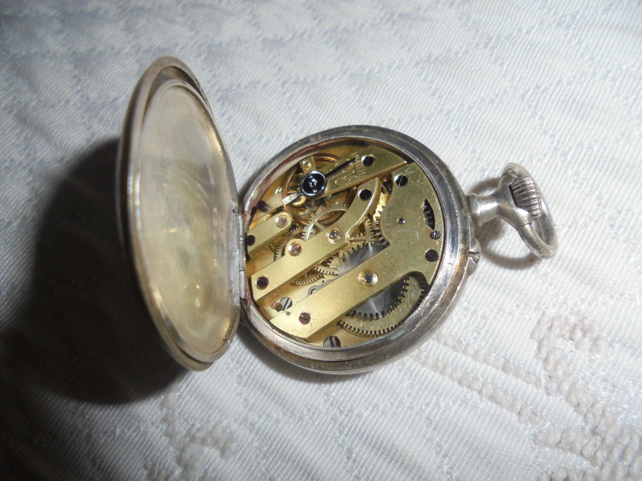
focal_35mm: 26
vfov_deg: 53.1
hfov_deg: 67.3
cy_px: 240
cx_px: 321
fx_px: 482
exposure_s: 1/30
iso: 100
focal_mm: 4.6
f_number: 11.5
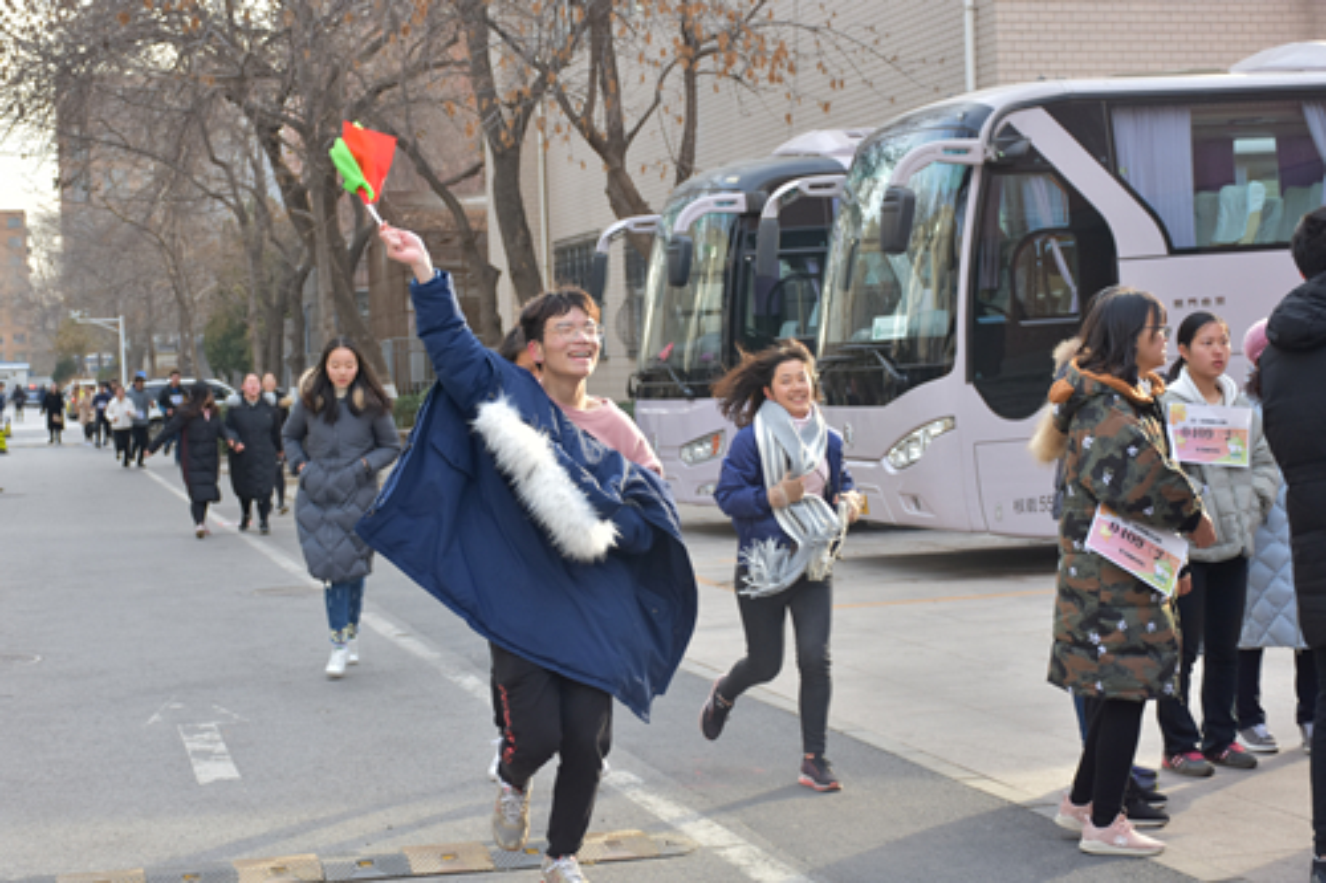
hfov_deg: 33.4
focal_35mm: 60
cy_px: 442
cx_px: 663
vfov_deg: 22.6
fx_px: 2209
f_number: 4.5
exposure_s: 1/200
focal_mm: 40
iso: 160
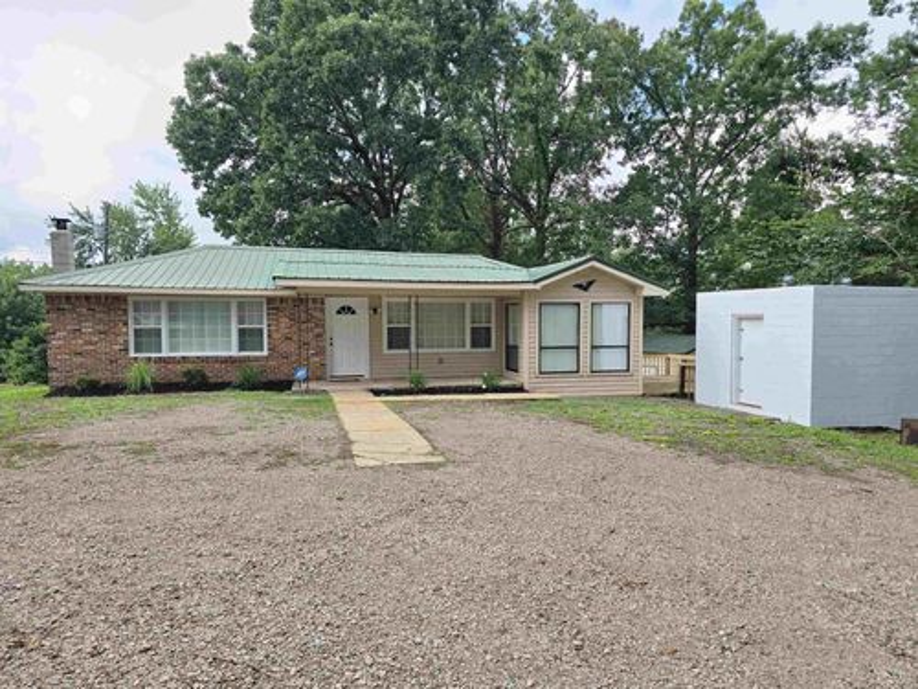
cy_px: 344
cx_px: 459
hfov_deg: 73.9
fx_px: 610
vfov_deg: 58.9
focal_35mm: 23
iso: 12
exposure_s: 1/562
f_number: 1.7
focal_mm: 6.3
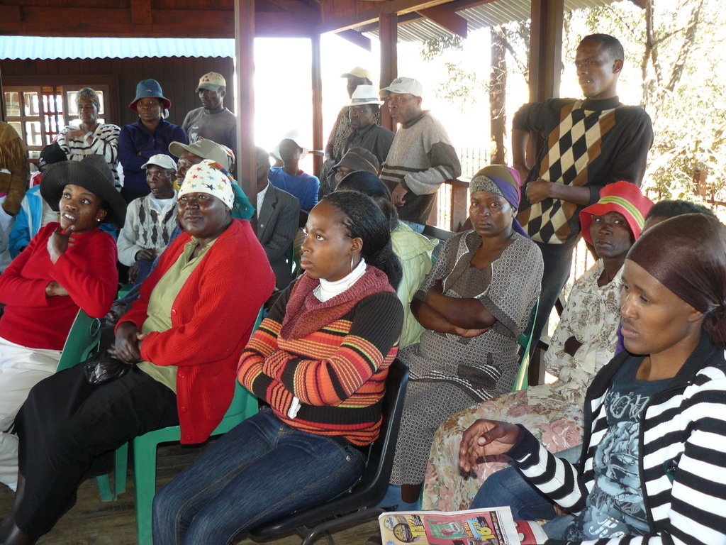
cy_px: 272
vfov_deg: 39.7
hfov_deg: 51.4
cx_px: 363
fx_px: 755
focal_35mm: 36
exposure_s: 1/30
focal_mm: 6
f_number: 2.8
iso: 125
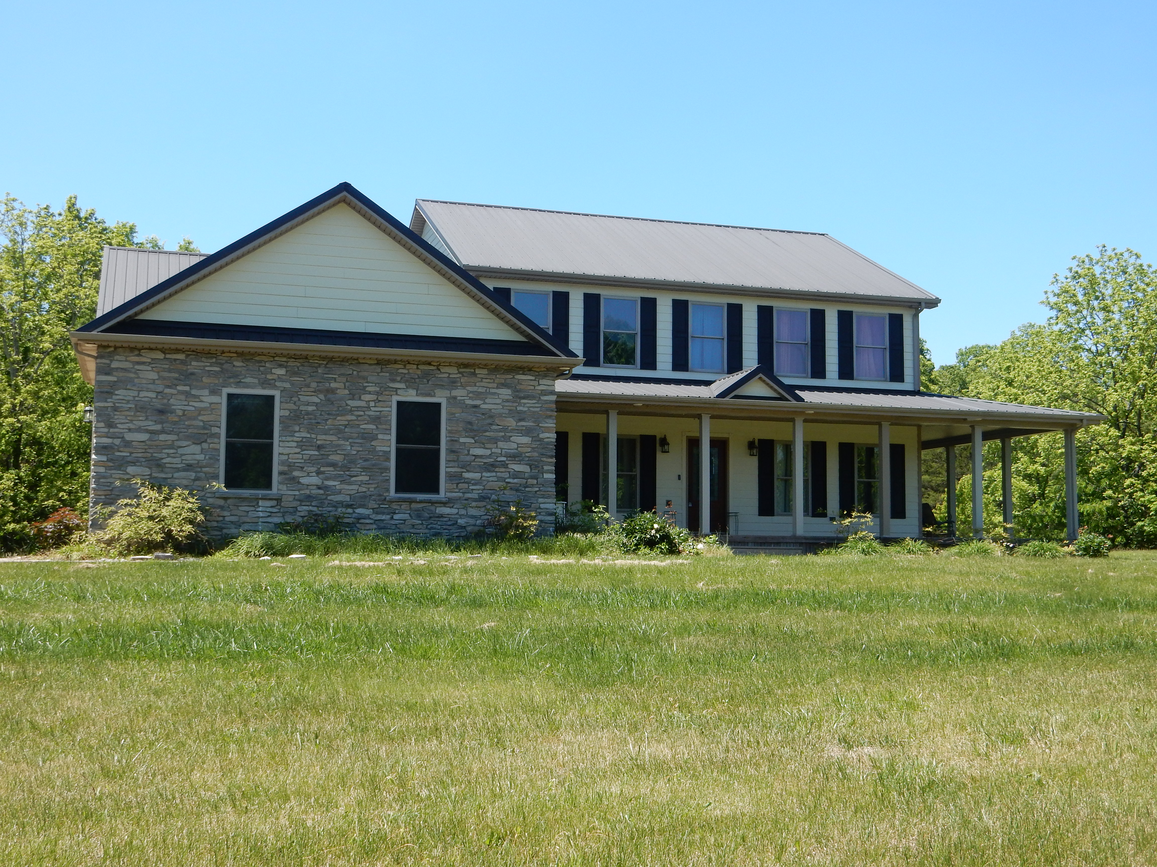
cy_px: 434
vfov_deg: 33.6
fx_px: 1437
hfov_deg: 43.9
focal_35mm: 43
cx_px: 578
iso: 125
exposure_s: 1/500
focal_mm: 7.6
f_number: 4.2
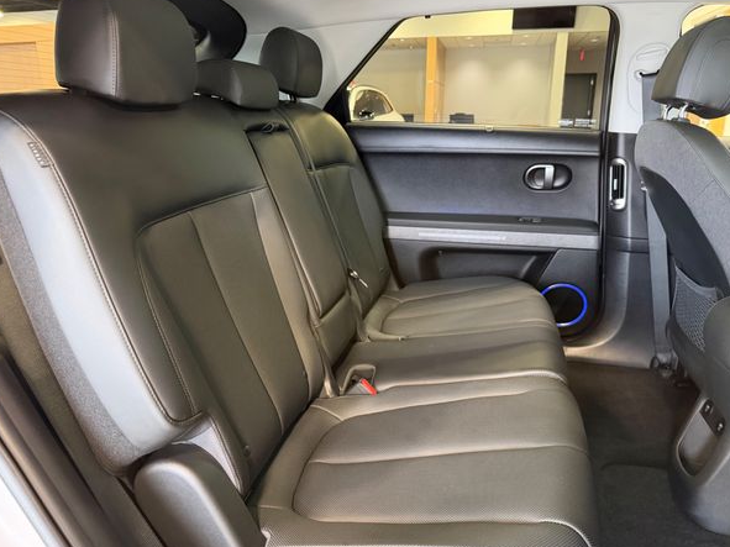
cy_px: 278
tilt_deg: -16.7
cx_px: 359
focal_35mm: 26
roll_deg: +0.4
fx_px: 548
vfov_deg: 53.0
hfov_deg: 67.3
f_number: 1.78
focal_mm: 6.76
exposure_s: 1/40
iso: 800
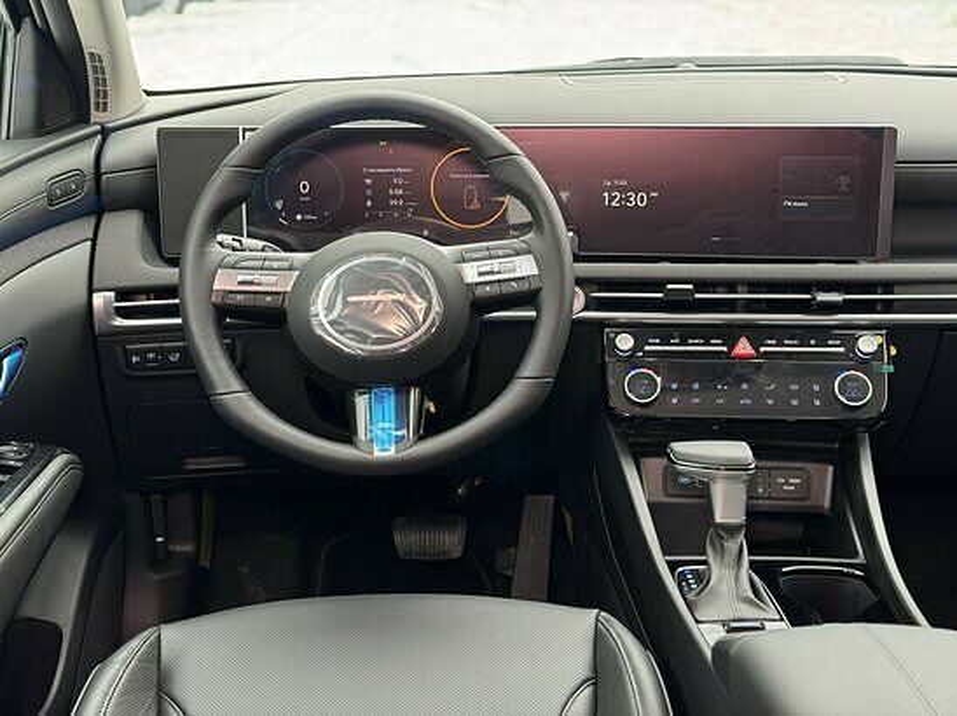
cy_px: 358
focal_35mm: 48
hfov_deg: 39.7
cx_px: 478
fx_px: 1326
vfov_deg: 30.2
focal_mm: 6.76
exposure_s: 1/60
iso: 200
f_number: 1.78
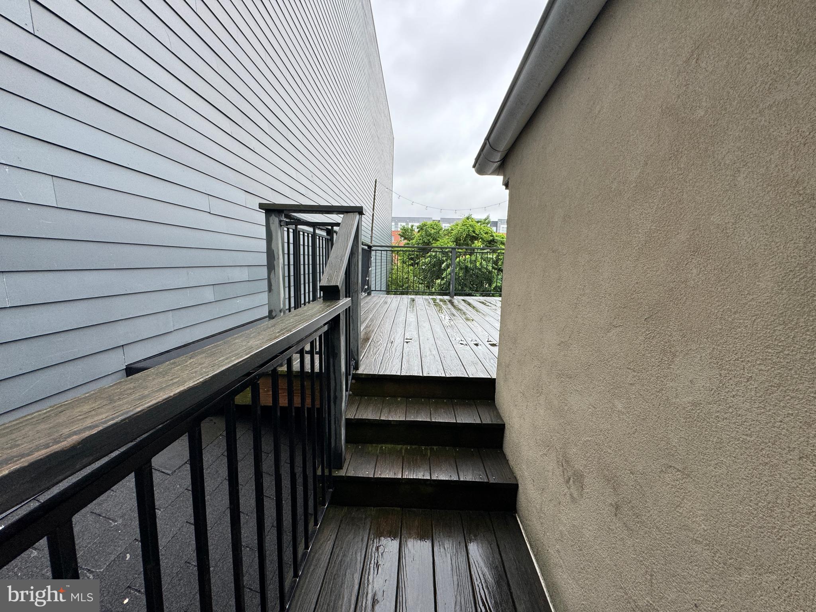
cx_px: 408
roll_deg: -1.6
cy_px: 306
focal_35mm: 14
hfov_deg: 102.1
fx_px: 330
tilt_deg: -6.6
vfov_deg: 85.7
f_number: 2.2
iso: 125
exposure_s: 1/99
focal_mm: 2.22
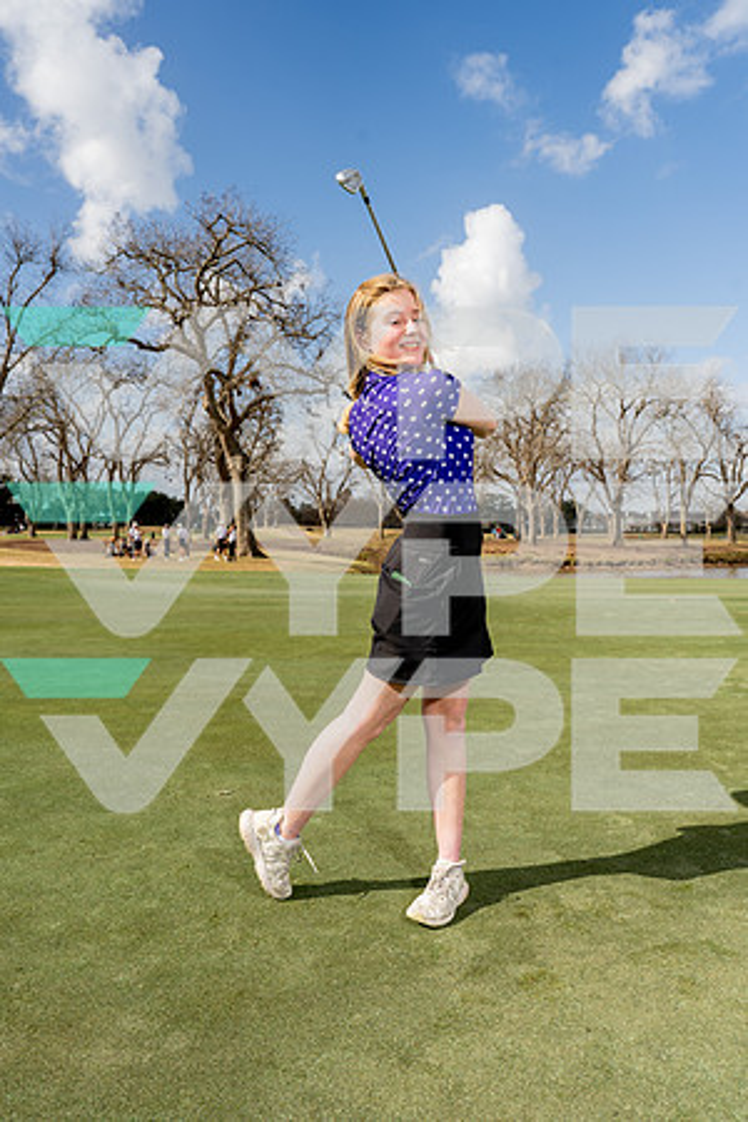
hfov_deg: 46.4
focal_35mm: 28
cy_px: 561
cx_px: 374
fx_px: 873
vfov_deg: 65.5
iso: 100
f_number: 8
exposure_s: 1/250
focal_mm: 28
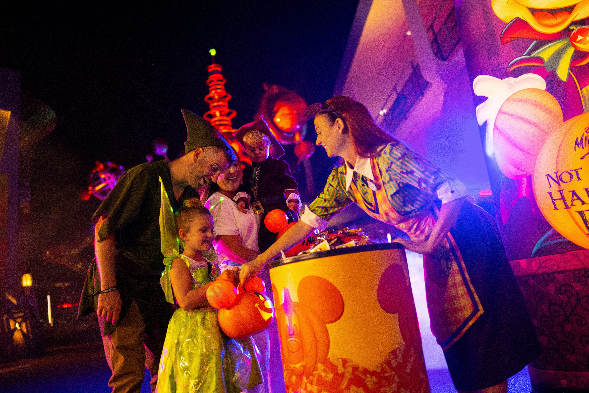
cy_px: 196
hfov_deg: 54.4
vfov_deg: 37.9
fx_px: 573
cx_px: 294
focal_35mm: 35
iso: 2000
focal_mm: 35
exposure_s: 1/400
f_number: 1.8
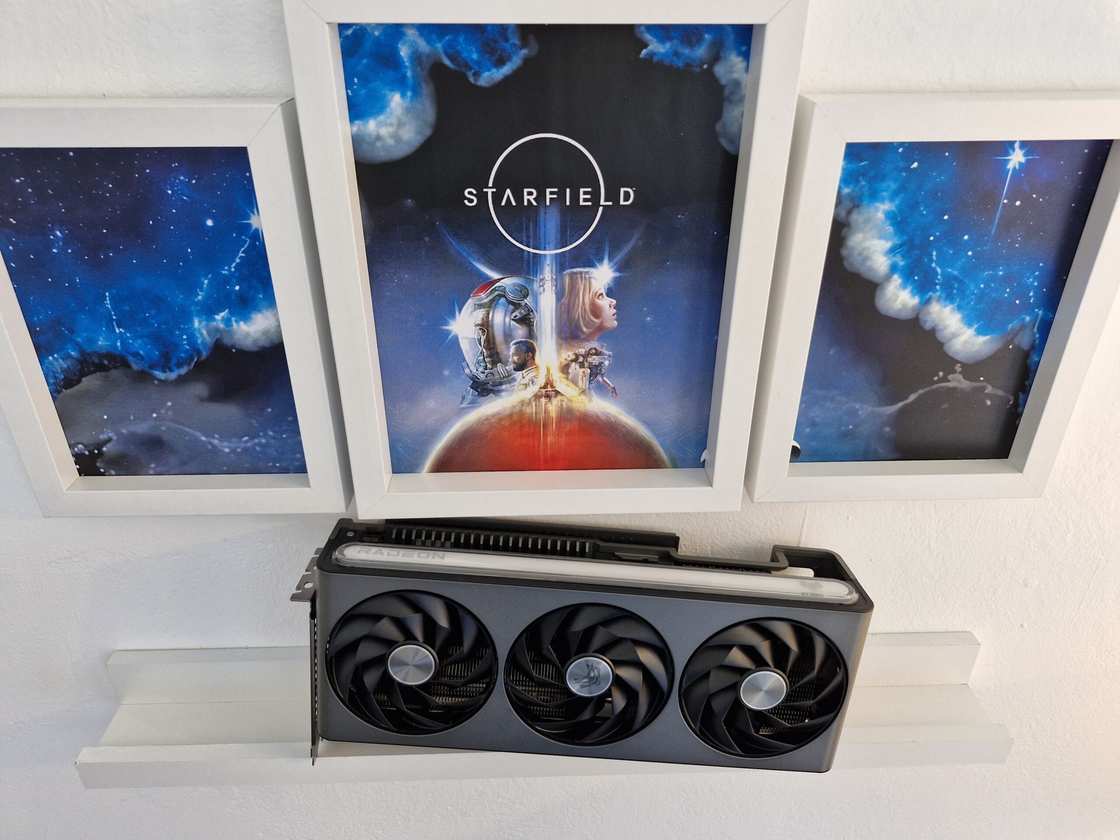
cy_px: 420
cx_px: 560
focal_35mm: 23
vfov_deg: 58.9
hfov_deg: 73.9
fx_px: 744
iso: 160
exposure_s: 1/100
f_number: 1.8
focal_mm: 5.54
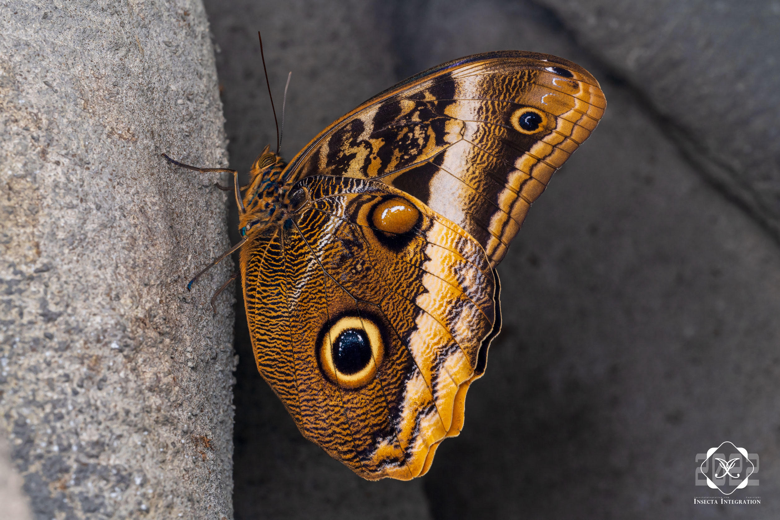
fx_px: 2275
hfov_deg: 19.5
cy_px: 260
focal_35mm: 105
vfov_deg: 13.0
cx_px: 390
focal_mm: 105
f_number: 16
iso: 200
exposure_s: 1/200
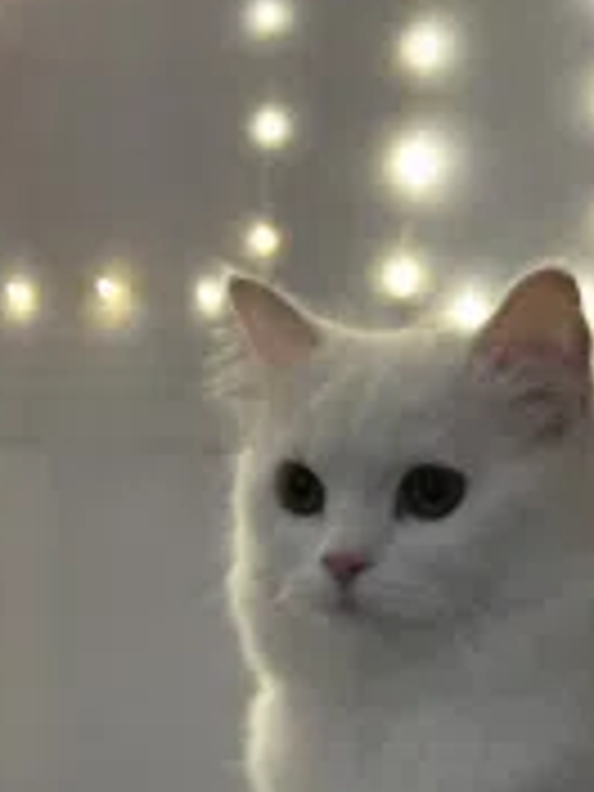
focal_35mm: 59
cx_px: 392
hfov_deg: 24.7
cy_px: 652
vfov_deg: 31.7
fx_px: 1350
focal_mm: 5.7
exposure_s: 1/30
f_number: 1.5
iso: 800
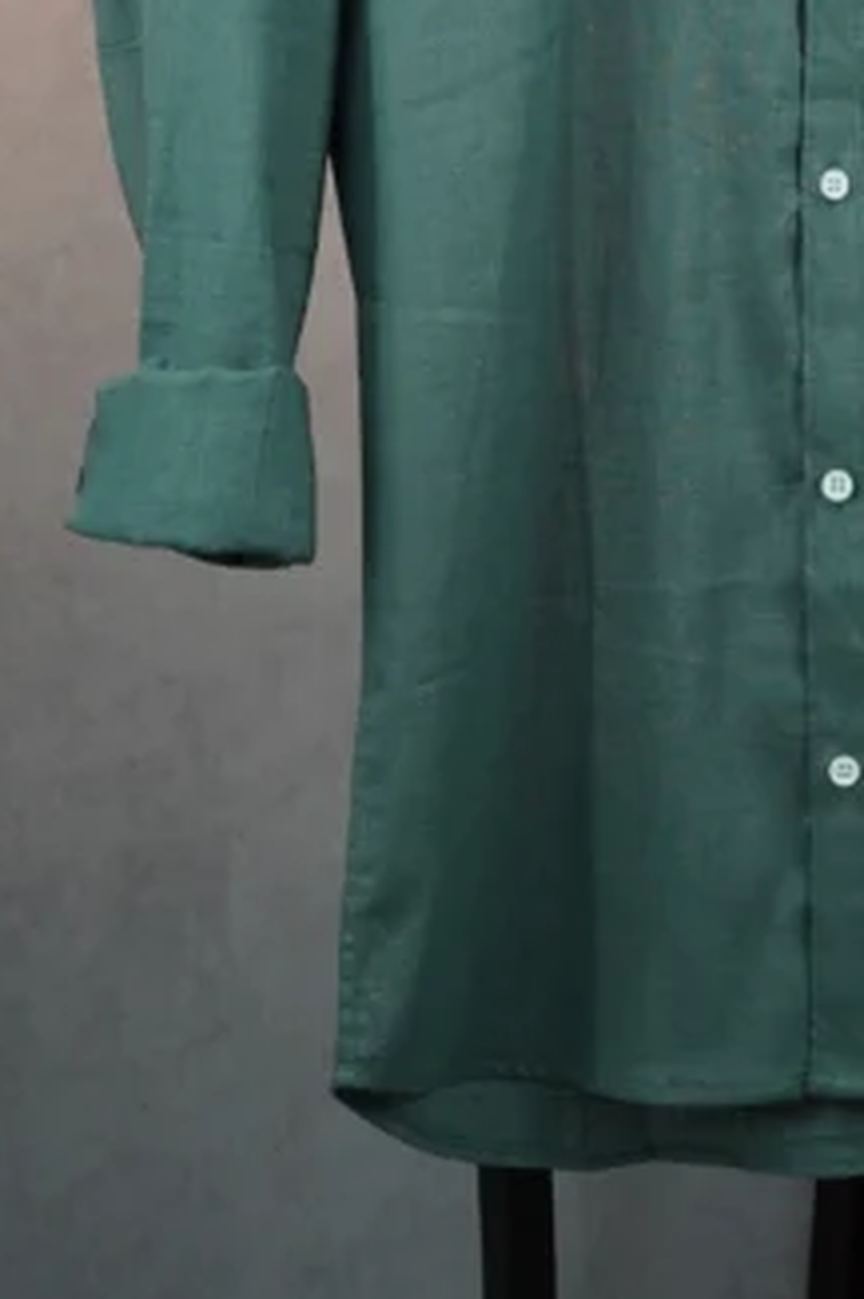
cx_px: 828
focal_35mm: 99
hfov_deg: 13.6
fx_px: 3568
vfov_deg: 20.2
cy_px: 94
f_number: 8
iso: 1250
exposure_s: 1/125
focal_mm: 50
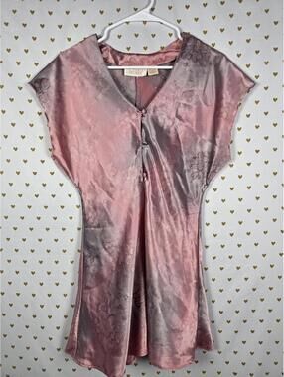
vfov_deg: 73.9
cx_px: 142
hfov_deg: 59.0
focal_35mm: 23
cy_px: 188
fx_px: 251
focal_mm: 6.3
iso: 100
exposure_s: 1/120
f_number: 1.7
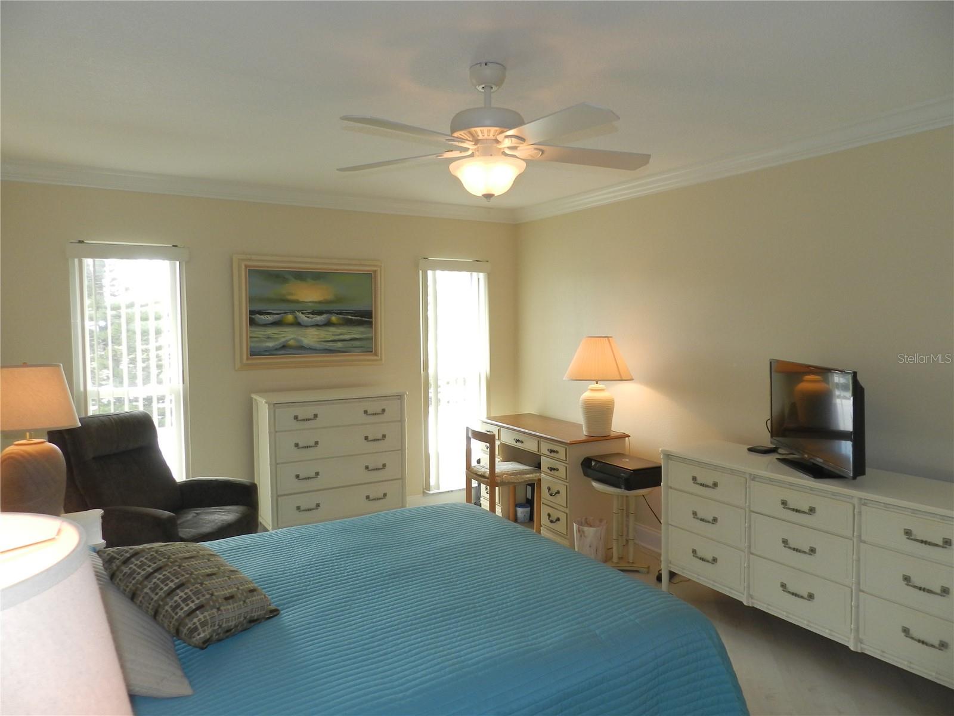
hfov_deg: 73.9
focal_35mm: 23
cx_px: 477
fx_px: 634
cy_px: 358
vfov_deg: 58.9
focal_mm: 4
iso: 160
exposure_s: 1/50
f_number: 3.4
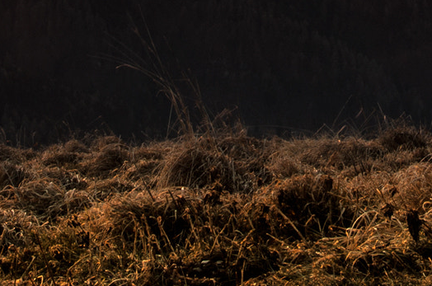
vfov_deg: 9.2
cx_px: 266
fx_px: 1712
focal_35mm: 143
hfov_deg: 14.4
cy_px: -217
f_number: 14
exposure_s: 1/10
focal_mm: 26
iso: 100
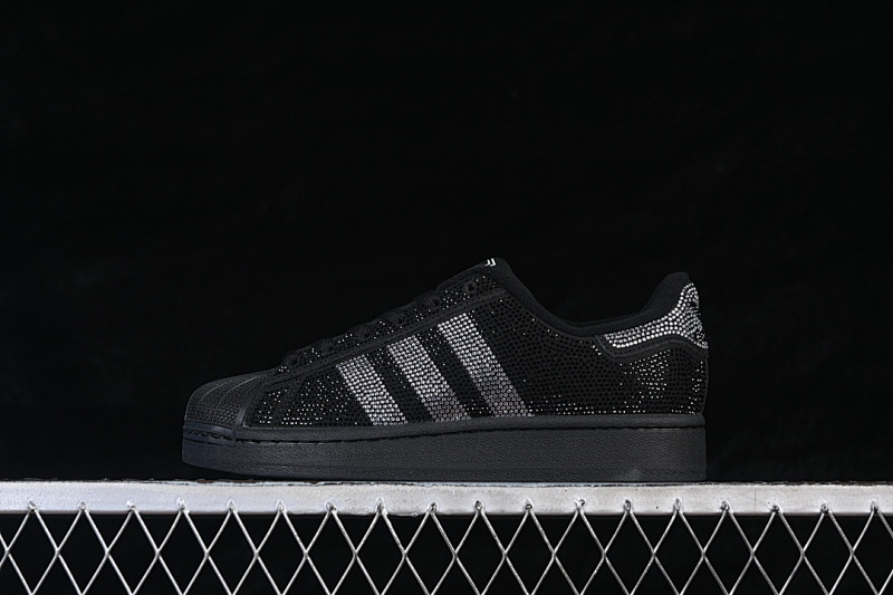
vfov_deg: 18.2
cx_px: 446
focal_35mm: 75
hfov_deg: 27.0
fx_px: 1860
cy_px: 298
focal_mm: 50
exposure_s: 1/60
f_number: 6.3
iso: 160
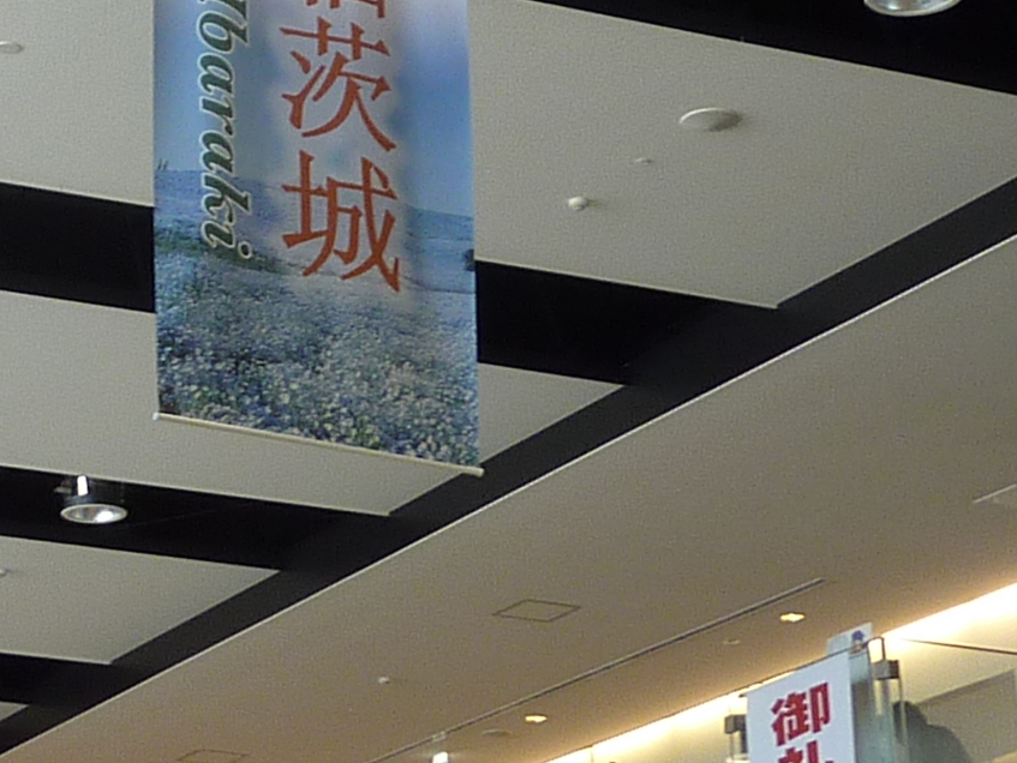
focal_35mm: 116
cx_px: -13
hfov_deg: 16.6
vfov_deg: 12.7
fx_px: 3409
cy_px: 130
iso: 80
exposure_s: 1/40
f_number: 3.3
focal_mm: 4.4
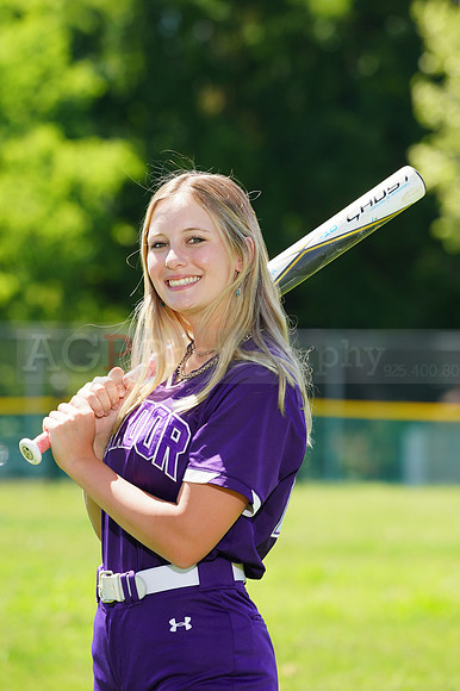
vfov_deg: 6.9
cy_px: 346
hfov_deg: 4.6
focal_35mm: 297
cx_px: 230
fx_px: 5699
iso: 200
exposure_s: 1/200
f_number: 9
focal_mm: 297
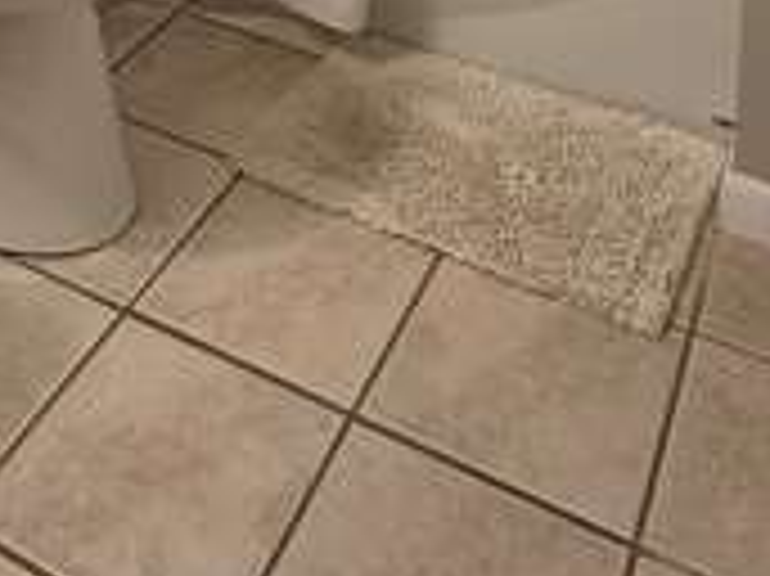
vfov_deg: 18.7
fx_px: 1245
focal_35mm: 56
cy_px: -522
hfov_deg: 33.9
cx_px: 232
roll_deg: +0.4
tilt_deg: -6.2
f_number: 2.2
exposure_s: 1/60
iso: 200
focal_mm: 2.22
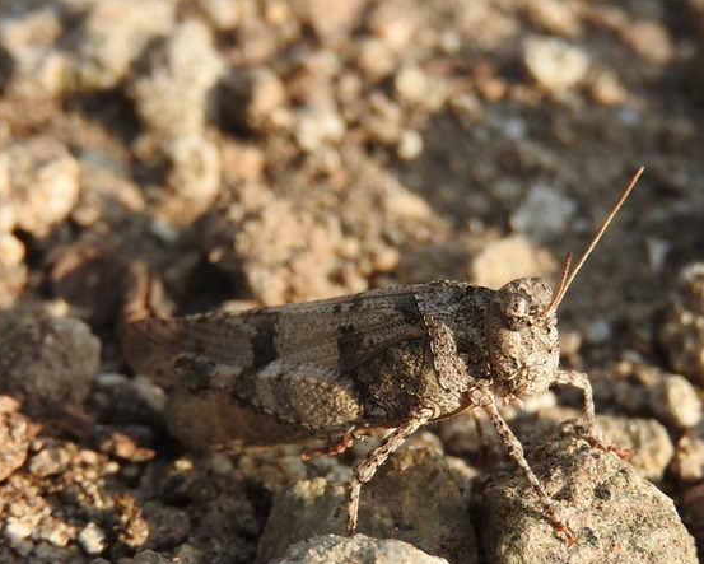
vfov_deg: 9.8
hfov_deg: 12.2
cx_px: 371
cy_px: 405
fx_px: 3294
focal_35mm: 158
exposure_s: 1/400
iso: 100
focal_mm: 18.8
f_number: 4.8
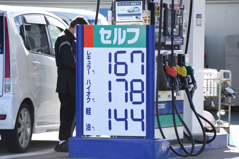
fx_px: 1992
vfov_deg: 4.6
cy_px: 80
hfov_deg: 6.9
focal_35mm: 300
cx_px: 120
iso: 400
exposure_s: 1/400
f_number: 6.3
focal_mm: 300
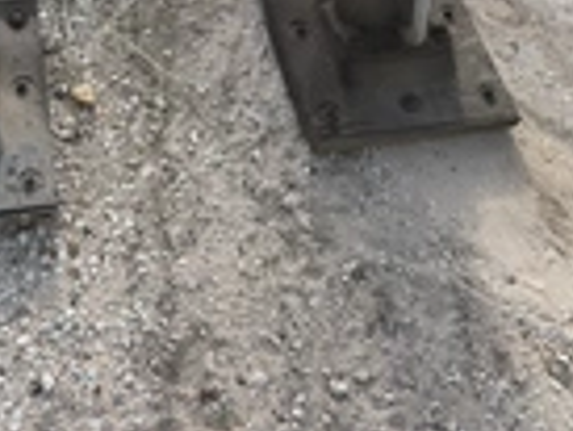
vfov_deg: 18.9
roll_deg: -2.3
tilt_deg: -35.6
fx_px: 1160
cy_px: -188
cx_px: 213
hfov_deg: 27.7
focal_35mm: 70
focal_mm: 6.76
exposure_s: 1/1653
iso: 80
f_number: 1.78
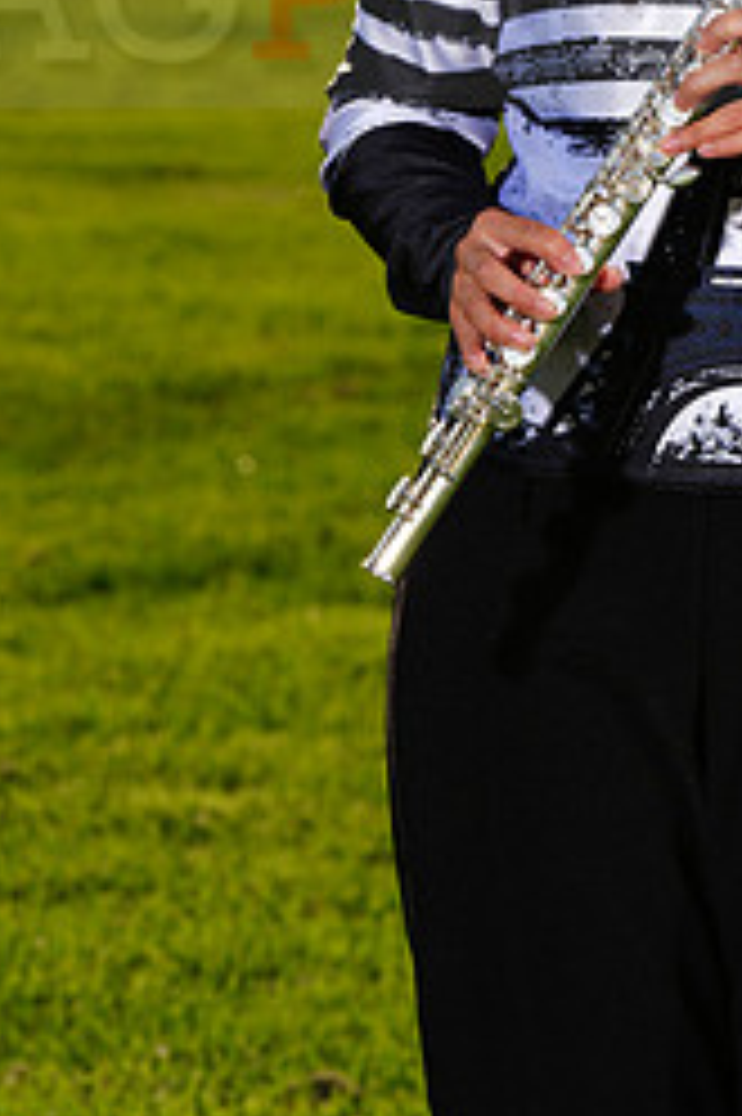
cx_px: 726
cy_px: -36
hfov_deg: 3.3
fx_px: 12754
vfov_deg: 5.0
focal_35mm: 412
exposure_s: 1/250
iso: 125
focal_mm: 176
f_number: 10
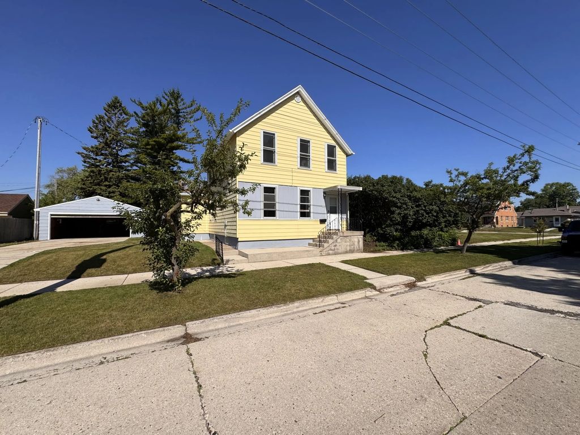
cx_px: 290
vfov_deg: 85.7
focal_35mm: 14
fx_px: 235
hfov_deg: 102.1
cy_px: 218
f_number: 2.2
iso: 50
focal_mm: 2.22
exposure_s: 1/3717
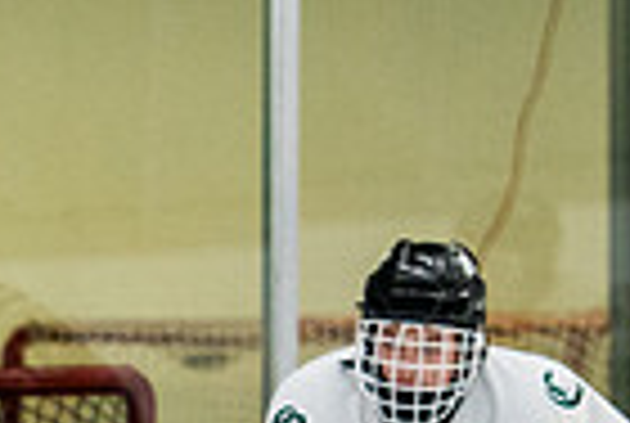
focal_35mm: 895
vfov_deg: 1.5
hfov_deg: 2.3
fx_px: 15696
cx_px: -837
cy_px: 680
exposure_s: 1/640
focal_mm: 120
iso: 1800
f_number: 2.8
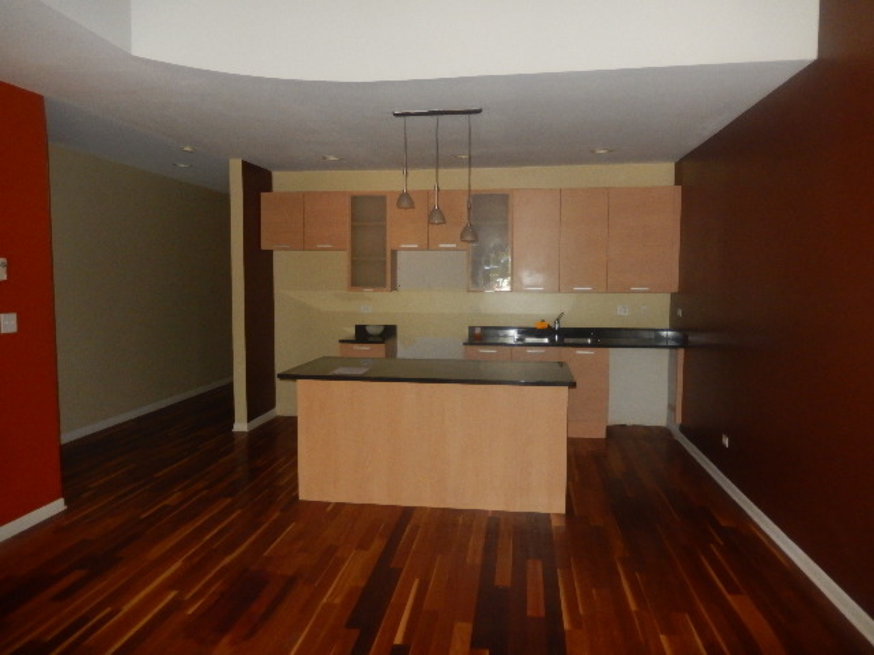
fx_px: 631
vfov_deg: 54.9
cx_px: 437
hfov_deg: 69.4
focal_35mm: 25
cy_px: 328
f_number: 3.4
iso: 450
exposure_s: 1/30
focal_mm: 4.5
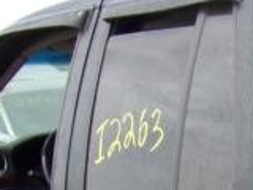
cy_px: 388
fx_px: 877
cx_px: 447
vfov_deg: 11.1
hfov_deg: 14.5
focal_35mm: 120
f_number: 3.3
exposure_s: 1/600
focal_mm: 4.3
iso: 80
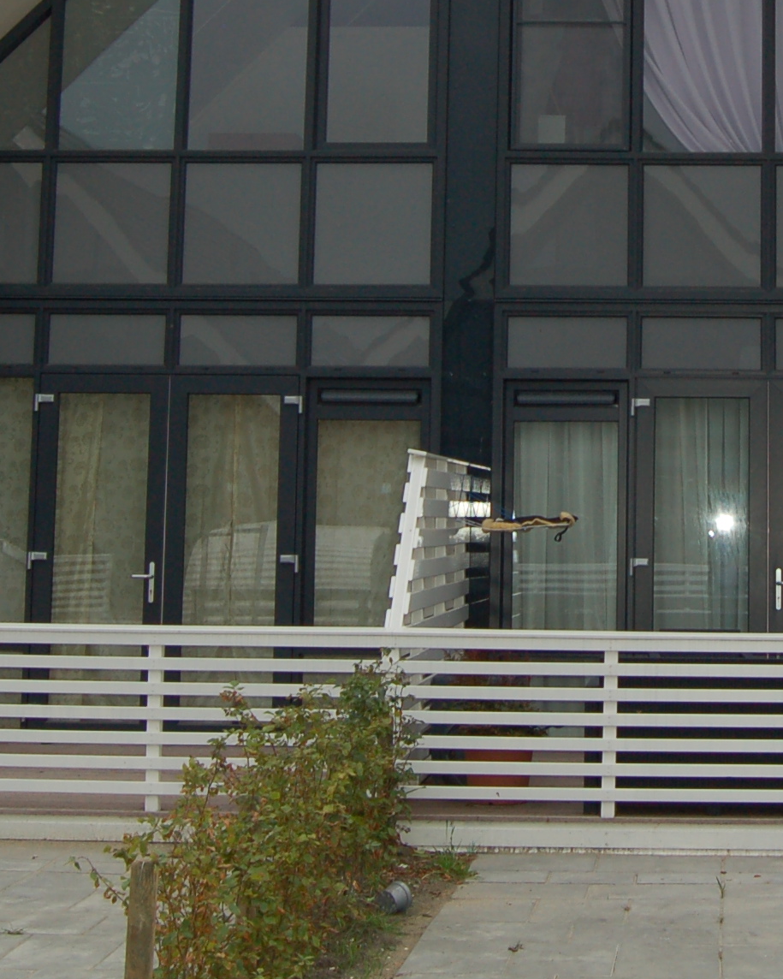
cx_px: 698
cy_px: 134
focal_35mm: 74
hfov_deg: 20.3
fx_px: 2144
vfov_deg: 25.1
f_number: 5.6
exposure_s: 1/500
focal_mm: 20
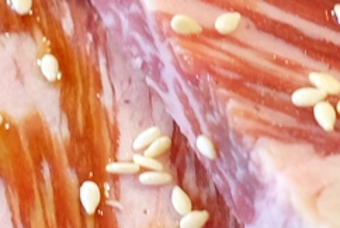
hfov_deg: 15.7
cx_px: 204
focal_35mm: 130
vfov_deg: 10.6
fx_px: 1229
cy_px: 69
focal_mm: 23
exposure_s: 1/56
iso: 1250
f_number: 2.8
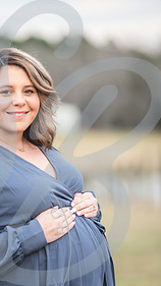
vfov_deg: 8.6
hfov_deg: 4.8
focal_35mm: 252
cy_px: 171
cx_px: 22
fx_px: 1913
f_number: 2.8
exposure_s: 1/250
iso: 320
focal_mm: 150
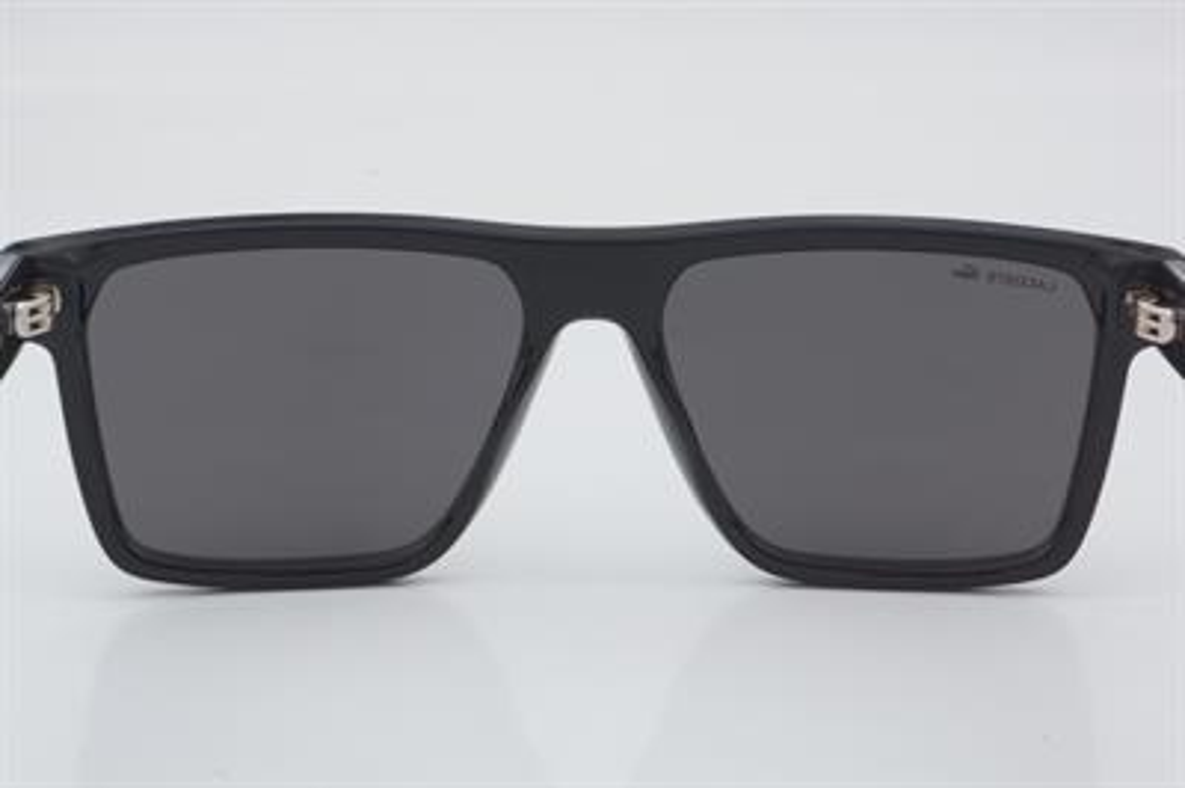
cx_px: 592
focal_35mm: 82
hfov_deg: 24.6
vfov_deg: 16.5
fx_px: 2713
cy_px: 394
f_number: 32
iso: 100
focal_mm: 55
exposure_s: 1/3
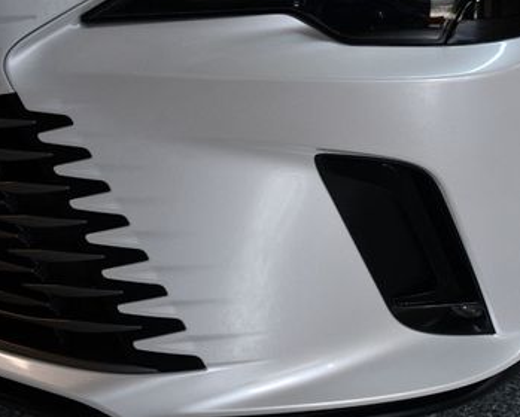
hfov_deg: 28.1
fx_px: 1032
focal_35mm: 67
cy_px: 103
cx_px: 352
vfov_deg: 22.6
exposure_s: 1/250
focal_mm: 26
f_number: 3.8
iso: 640
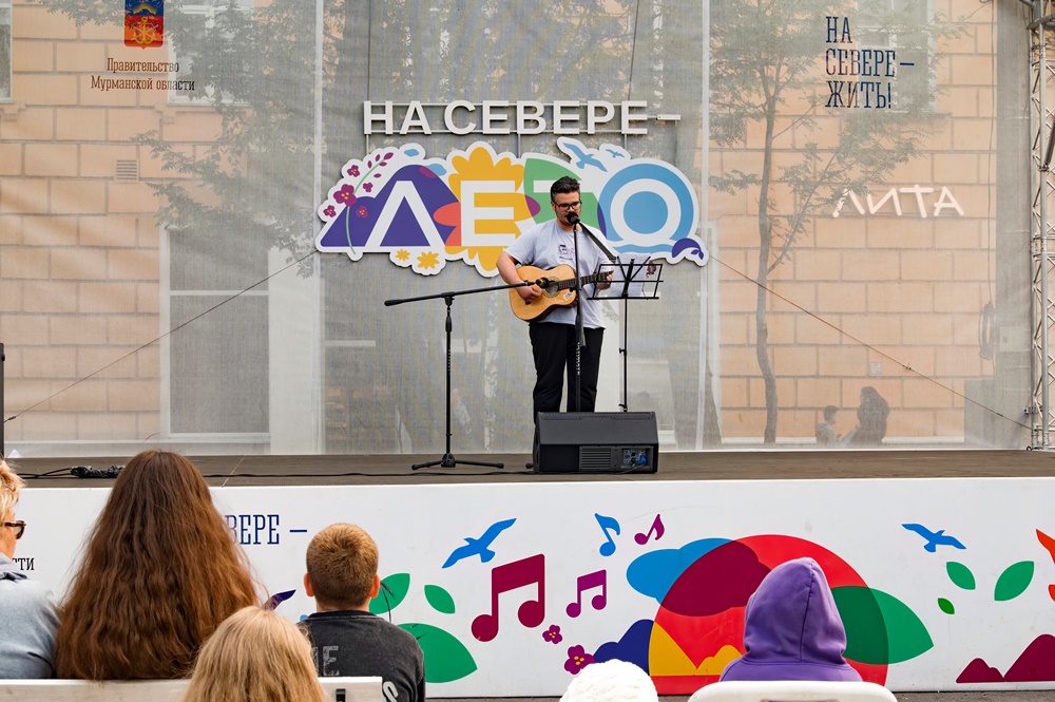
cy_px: 351
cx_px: 528
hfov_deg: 28.9
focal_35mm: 70
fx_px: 2050
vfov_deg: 19.4
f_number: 16
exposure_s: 1/100
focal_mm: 70
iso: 1600
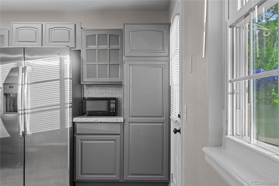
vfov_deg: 36.9
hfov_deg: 53.1
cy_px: 93
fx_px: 279
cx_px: 140
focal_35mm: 36
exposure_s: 1/5
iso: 200
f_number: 4.5
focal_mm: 24
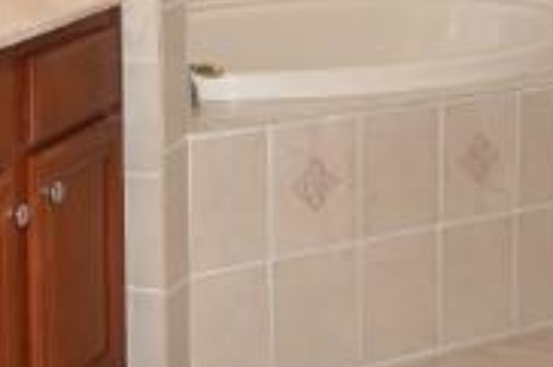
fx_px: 1458
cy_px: -152
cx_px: 134
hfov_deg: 21.3
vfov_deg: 13.7
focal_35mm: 95
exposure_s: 1/100
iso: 200
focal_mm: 12
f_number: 5
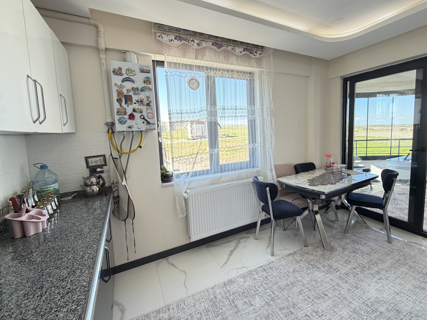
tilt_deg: -5.7
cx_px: 233
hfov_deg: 94.2
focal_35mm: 16
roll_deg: +2.4
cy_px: 150
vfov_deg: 78.0
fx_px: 197
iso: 200
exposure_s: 1/100
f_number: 2.2
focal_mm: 2.22
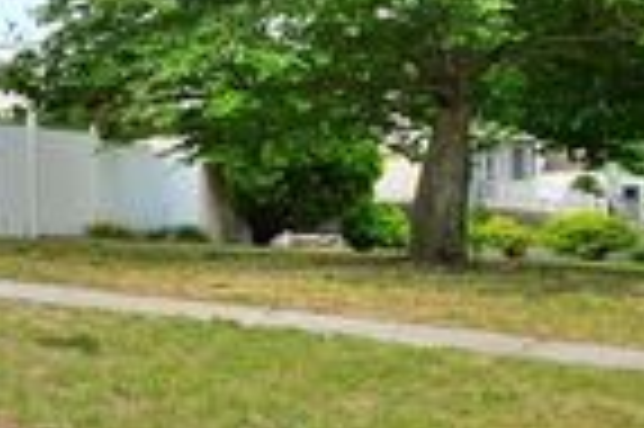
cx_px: -441
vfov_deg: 24.1
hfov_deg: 23.5
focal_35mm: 56
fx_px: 1001
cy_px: 191
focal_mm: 16
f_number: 8
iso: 400
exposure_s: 1/100
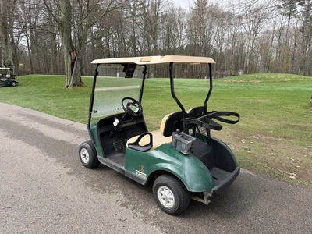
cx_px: 156
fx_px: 216
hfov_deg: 71.6
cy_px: 117
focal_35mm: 24
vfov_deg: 56.8
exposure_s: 1/1770
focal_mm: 6.76
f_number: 1.78
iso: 80
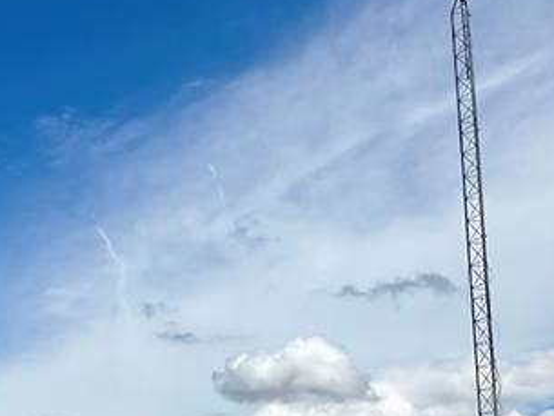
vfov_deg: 26.6
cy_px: 527
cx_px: 167
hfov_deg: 39.7
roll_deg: -0.7
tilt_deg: +3.7
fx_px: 752
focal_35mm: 47
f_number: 2.2
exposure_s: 1/3663
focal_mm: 2.22
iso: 50
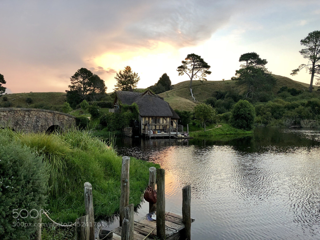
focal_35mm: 28
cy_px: 120
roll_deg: +0.2
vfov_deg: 49.7
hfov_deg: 63.4
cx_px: 160
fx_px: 259
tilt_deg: +0.4
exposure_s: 1/33
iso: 32
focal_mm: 4
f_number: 1.8
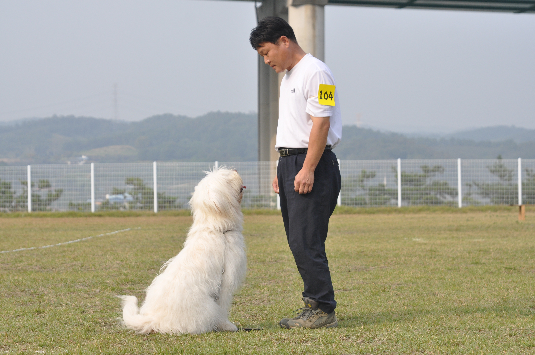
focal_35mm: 99
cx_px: 268
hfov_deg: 20.6
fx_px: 1469
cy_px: 178
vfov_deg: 13.8
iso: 400
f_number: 7.1
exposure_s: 1/800
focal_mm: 66
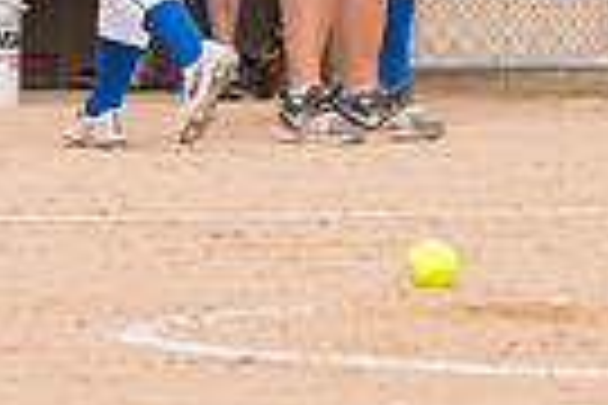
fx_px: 21785
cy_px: -374
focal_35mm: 1290
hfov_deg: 1.6
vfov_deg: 1.1
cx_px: 279
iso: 320
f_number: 5.6
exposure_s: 1/1600
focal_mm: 200
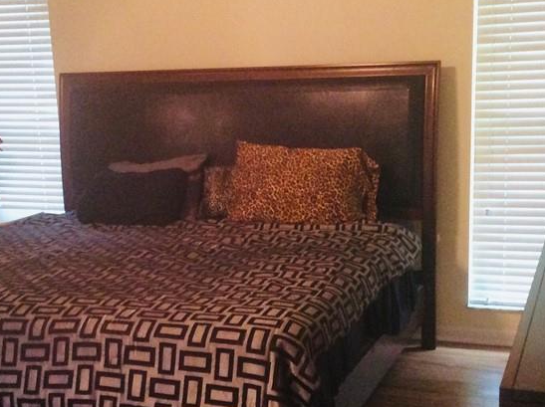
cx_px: 233
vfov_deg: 24.3
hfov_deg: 32.2
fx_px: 944
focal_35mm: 60
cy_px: 242
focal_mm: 3.3
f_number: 2.4
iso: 250
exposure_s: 1/17
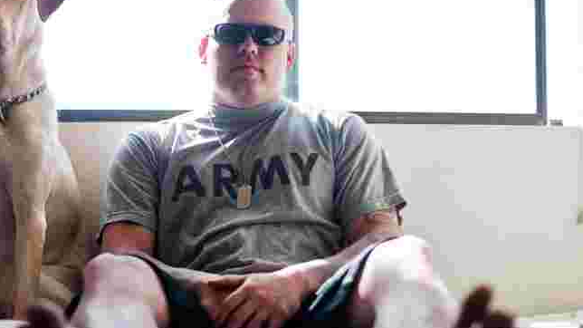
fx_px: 1190
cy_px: 199
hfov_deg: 27.5
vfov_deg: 15.7
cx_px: 239
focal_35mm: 77
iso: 200
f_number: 2
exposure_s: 1/1250
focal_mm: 50
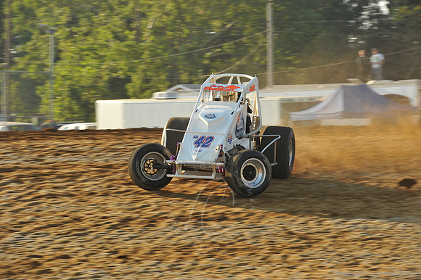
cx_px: 210
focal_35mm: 180
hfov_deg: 11.4
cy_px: 140
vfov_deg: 7.6
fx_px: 2104
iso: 400
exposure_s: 1/320
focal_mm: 180
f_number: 9
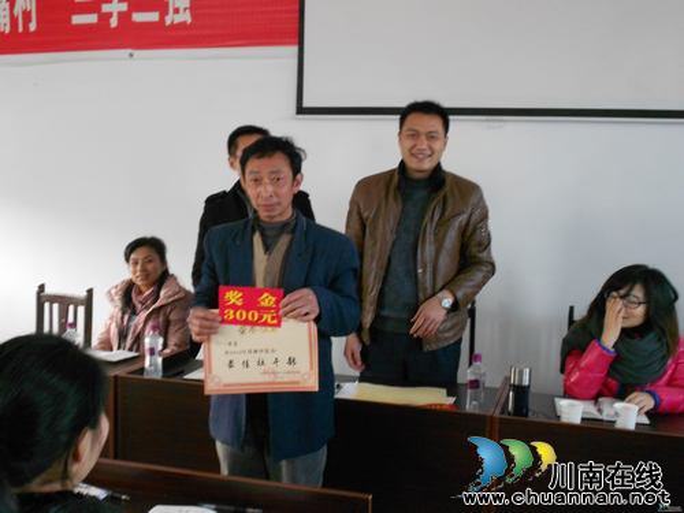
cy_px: 256
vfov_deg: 38.7
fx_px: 731
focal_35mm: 37
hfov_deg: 50.1
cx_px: 342
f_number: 3.9
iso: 320
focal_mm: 6.7
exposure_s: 1/30
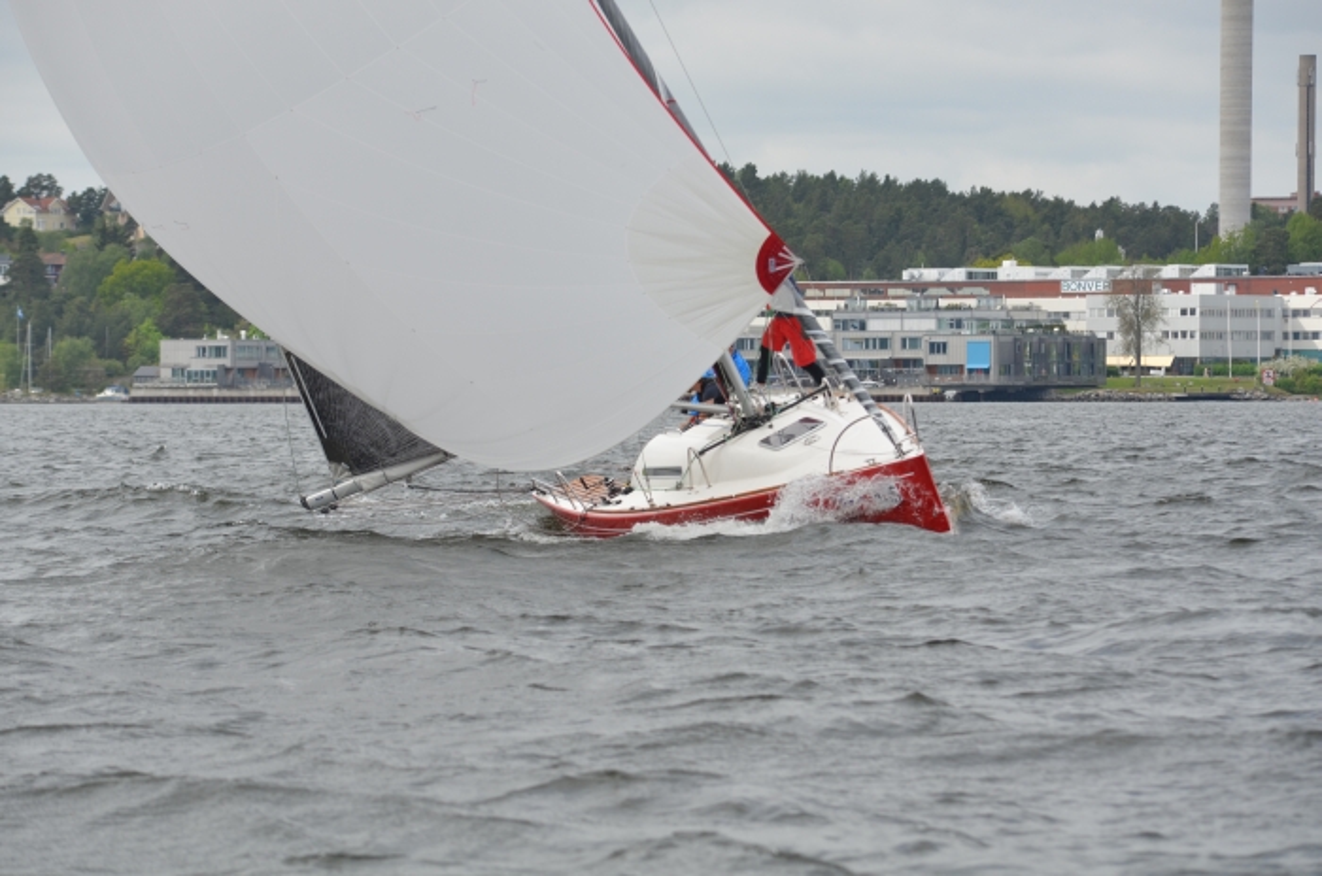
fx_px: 6873
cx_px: 661
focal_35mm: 188
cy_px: 438
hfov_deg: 11.0
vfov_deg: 7.3
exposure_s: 1/640
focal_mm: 125
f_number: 6.3
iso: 200
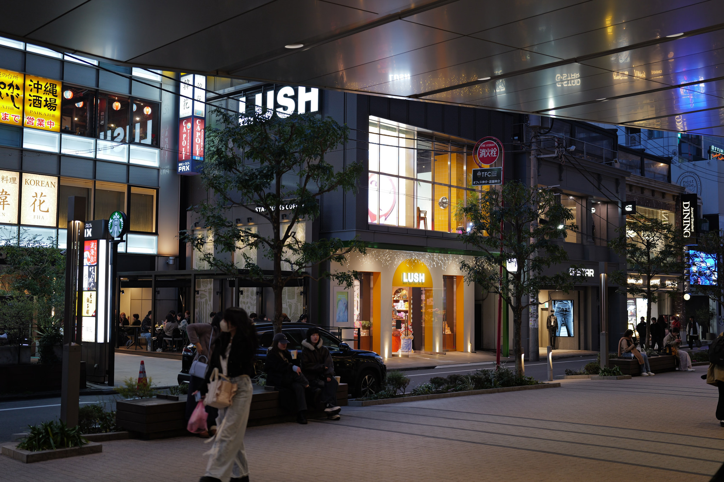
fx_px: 864
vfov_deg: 31.2
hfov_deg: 45.5
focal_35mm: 43
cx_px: 362
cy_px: 241
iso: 250
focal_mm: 43
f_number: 2
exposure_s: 1/80
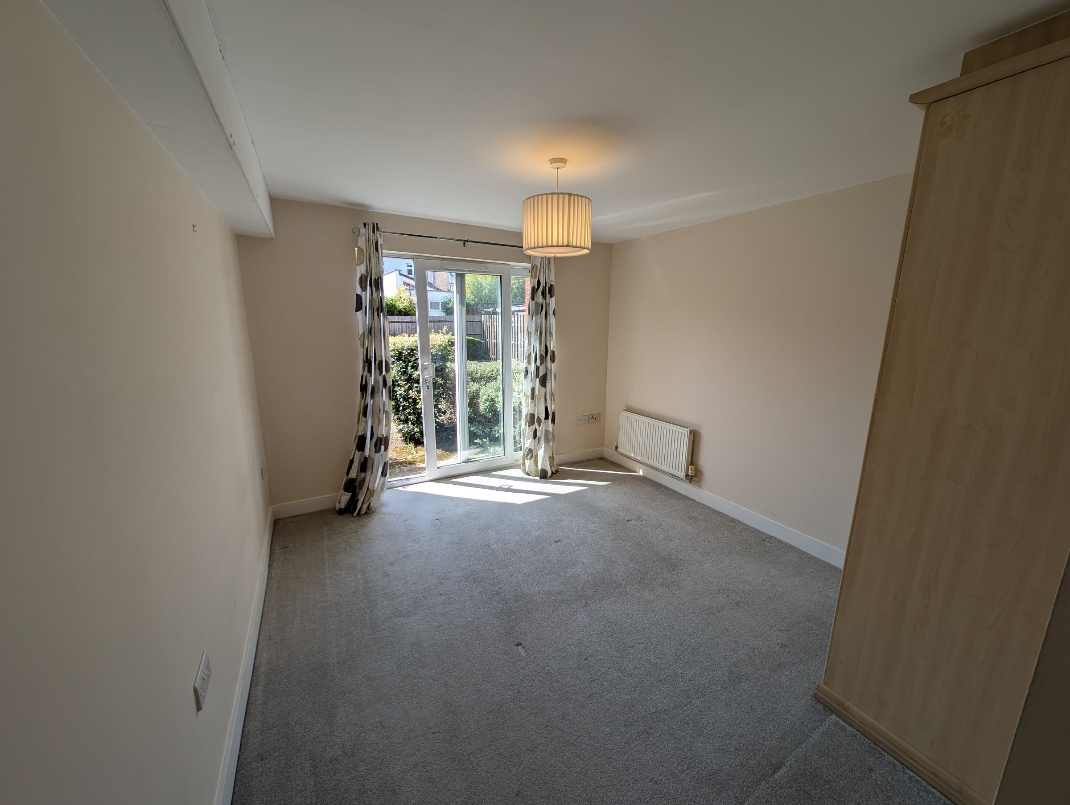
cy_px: 402
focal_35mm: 12
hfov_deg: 110.5
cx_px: 535
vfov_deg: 94.6
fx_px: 371
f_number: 1.95
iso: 37
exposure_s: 1/389
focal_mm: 2.23
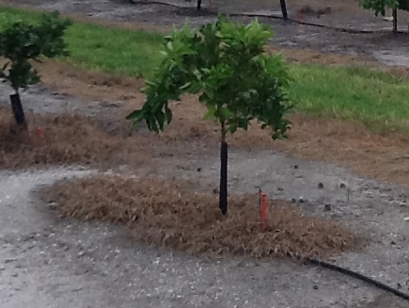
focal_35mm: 97
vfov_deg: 15.1
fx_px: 1147
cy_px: 35
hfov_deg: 19.9
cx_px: 357
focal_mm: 2.03
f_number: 2.4
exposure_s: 1/1115
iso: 40
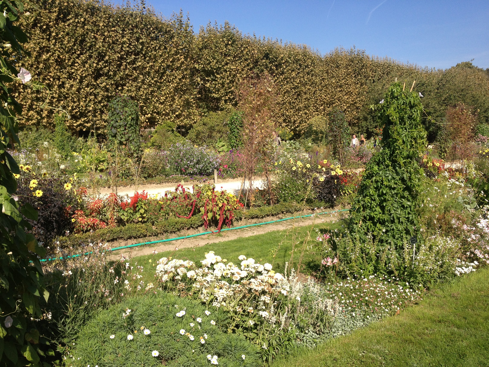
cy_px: 184
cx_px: 244
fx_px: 494
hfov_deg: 52.6
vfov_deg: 40.7
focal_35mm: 35
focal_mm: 4.28
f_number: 2.4
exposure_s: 1/1493
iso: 50
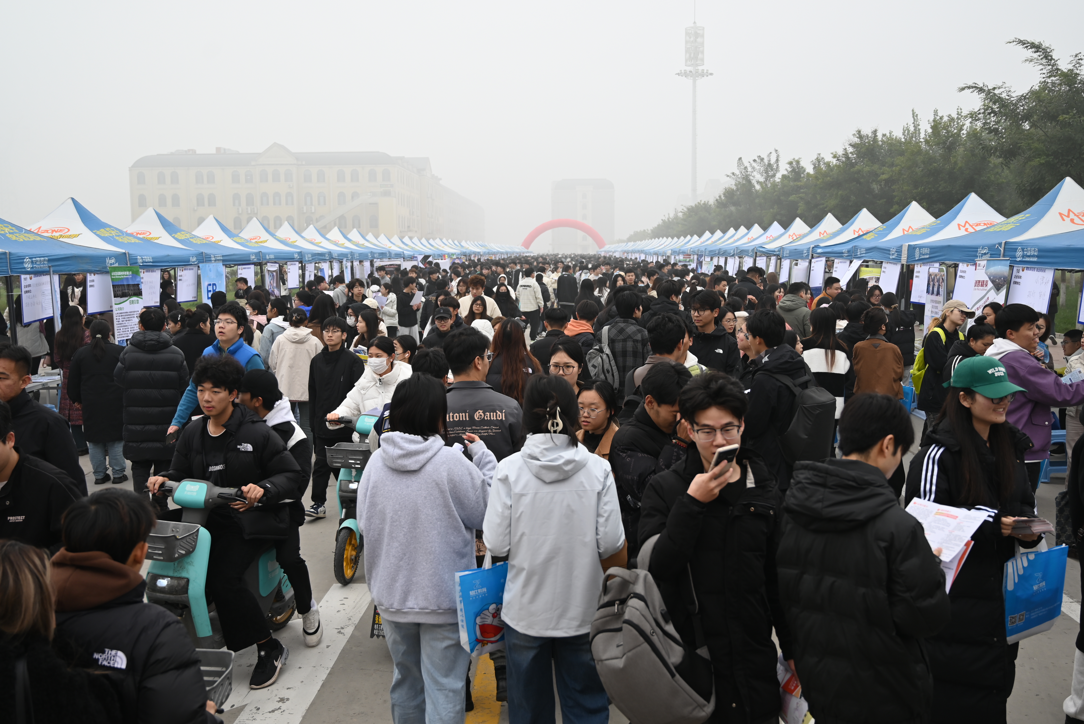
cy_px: 362
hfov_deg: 55.8
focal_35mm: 34
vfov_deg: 38.9
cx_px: 542
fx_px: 1024
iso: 220
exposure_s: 1/250
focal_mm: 34
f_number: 4
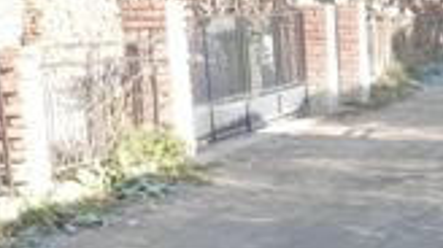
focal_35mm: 110
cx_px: 583
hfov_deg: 18.1
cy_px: 345
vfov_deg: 10.7
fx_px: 1291
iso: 200
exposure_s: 1/250
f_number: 3.4
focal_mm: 6
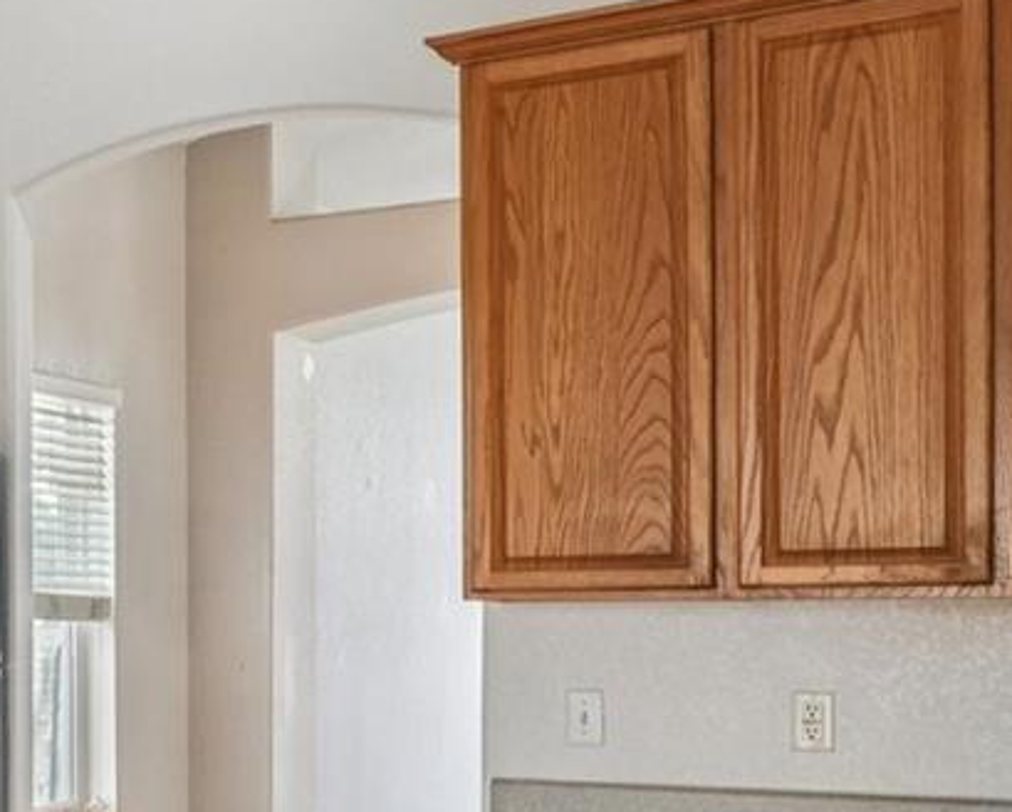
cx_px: -525
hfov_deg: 23.0
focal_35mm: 66
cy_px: 649
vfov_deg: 22.9
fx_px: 1979
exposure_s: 1/20
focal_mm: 12
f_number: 8
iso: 800
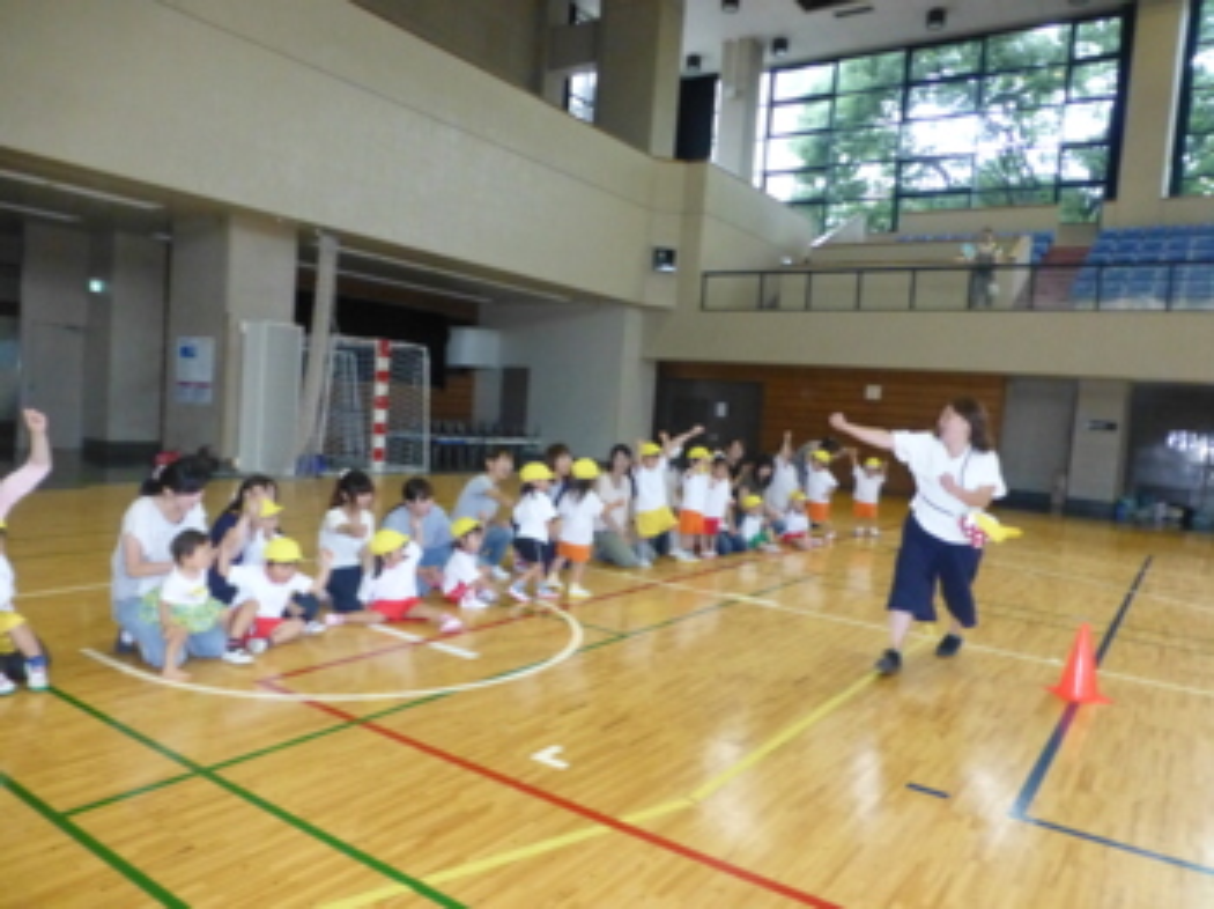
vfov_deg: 56.8
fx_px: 841
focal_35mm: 24
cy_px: 454
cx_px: 607
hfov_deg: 71.6
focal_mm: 4.3
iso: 1000
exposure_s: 1/125
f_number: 3.3
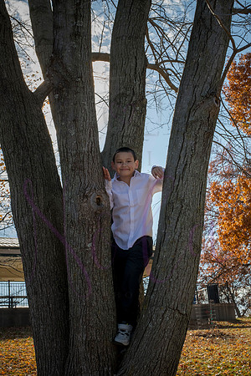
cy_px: 188
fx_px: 523
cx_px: 126
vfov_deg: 39.6
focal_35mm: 50
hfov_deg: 27.0
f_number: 14
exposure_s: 1/200
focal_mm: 50
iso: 400
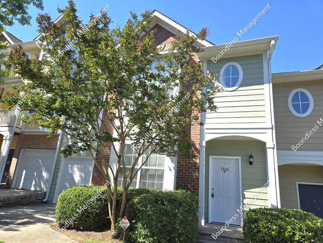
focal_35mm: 23
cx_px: 162
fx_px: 215
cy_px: 122
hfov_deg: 73.9
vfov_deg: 58.9
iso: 25
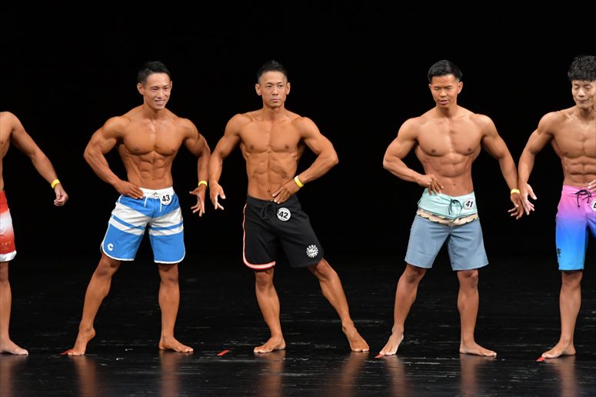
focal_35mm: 255
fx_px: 4220
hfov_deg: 8.1
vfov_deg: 5.4
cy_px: 198
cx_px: 298
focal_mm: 170
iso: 3200
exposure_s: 1/400
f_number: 5.6
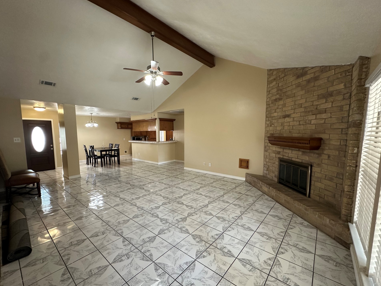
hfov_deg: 98.0
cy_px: 149
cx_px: 179
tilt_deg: -6.6
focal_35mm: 15
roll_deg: +0.7
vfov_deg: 81.7
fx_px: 165
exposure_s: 1/60
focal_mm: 2.22
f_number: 2.2
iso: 250
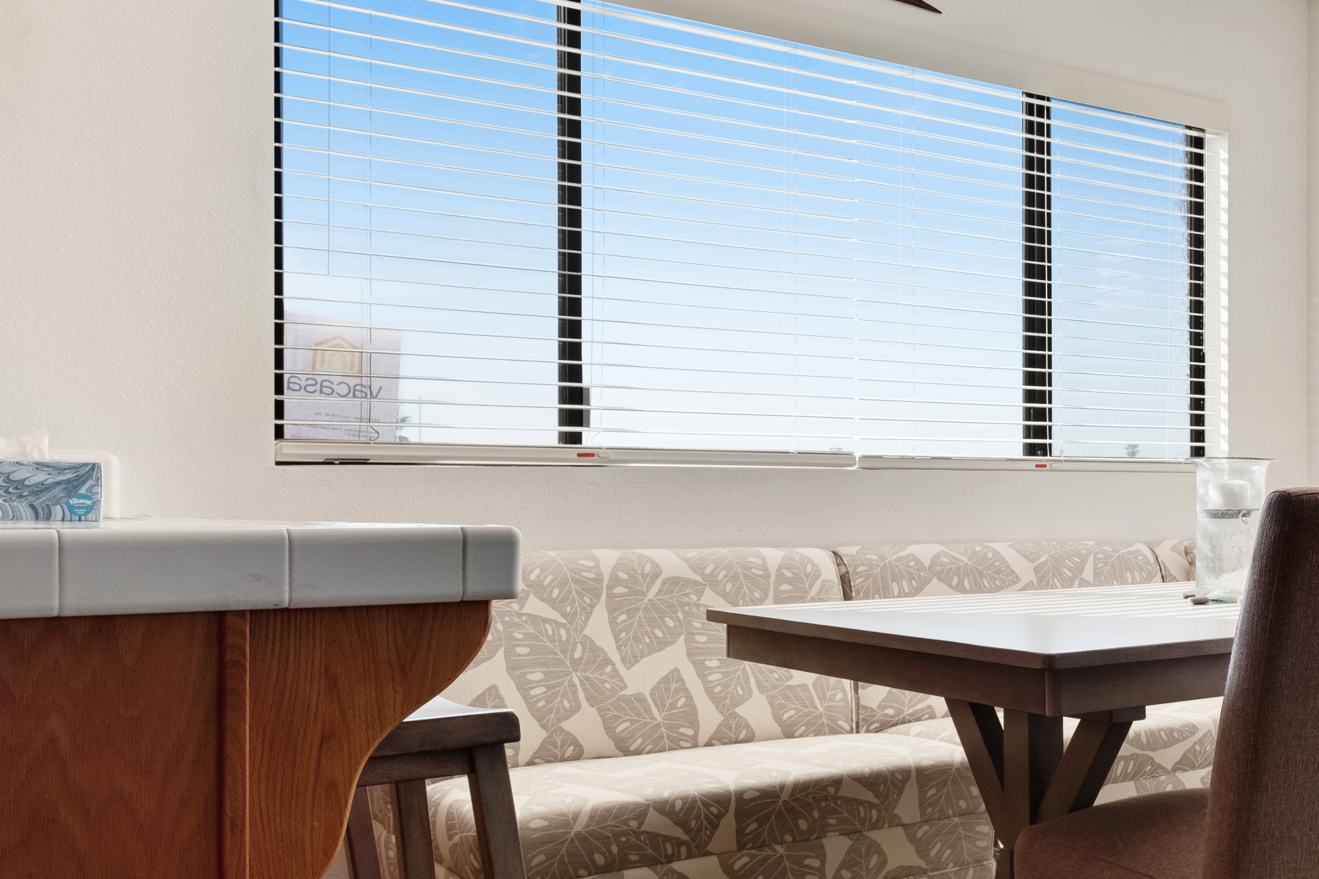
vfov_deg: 33.4
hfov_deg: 44.6
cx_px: 1155
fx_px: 1465
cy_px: 484
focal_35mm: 40
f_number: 7.1
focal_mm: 13.2
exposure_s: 1/240
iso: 400
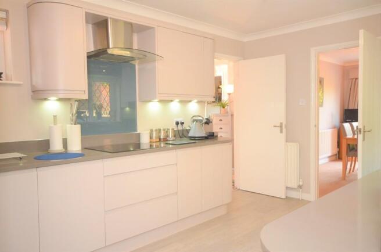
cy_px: 126
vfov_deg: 43.4
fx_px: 317
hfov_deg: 62.0
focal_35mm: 30
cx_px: 190
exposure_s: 1/60
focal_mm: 20
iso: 1400
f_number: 5.6
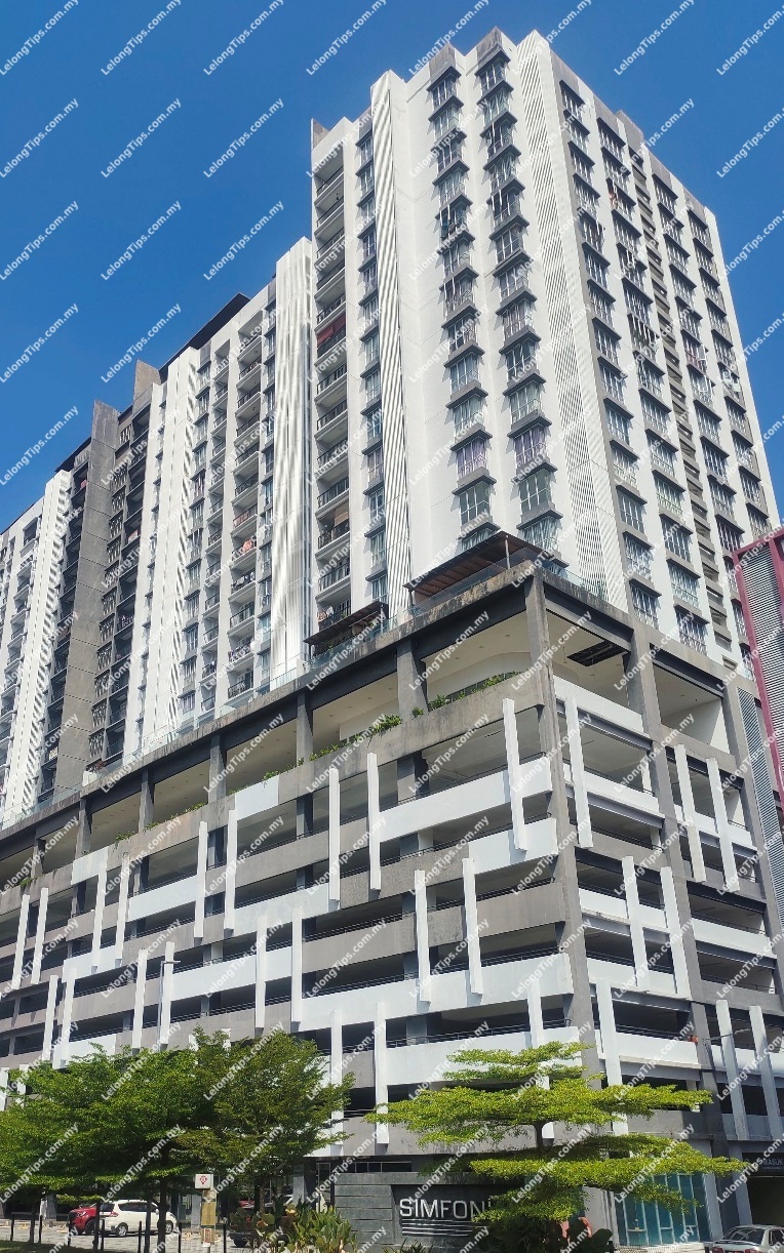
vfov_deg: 68.4
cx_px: 363
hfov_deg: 46.0
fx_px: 923
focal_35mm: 27
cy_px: 622
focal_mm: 5.42
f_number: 1.89
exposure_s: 1/1597
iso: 50
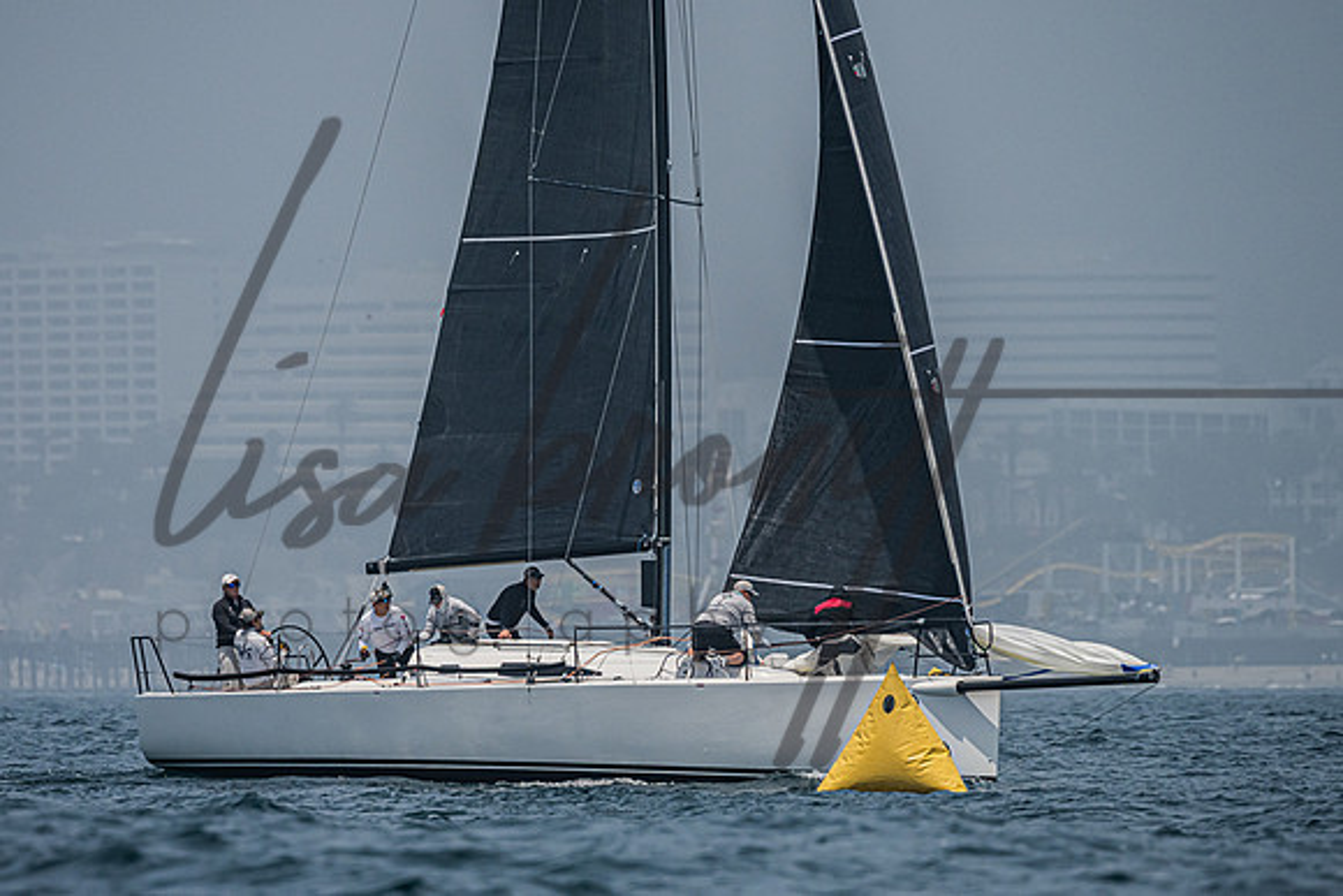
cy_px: 454
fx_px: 21768
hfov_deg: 3.5
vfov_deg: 2.4
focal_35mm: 583
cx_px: 616
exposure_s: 1/5000
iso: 400
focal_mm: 400
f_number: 6.3
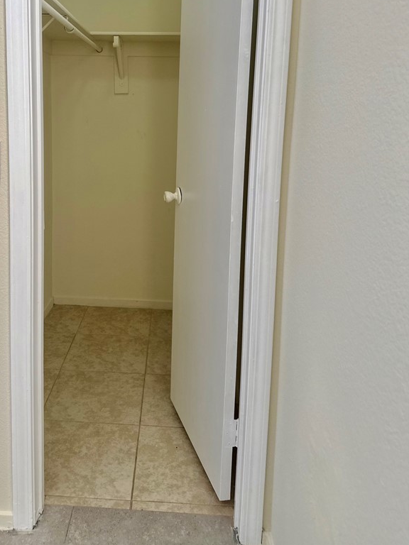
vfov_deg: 55.7
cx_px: 141
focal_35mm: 32
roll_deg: +0.8
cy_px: 185
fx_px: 504
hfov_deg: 43.6
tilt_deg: -3.8
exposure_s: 1/121
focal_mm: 6.76
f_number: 1.78
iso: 80
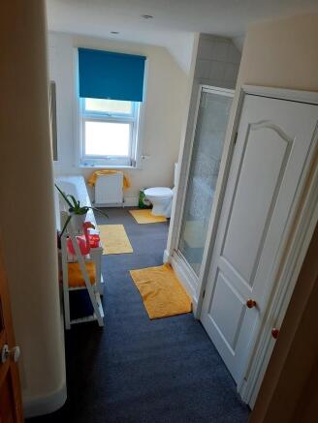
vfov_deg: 69.4
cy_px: 212
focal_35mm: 25
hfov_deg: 54.9
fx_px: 306
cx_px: 159
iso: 125
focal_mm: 4.6
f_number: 2
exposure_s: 1/33
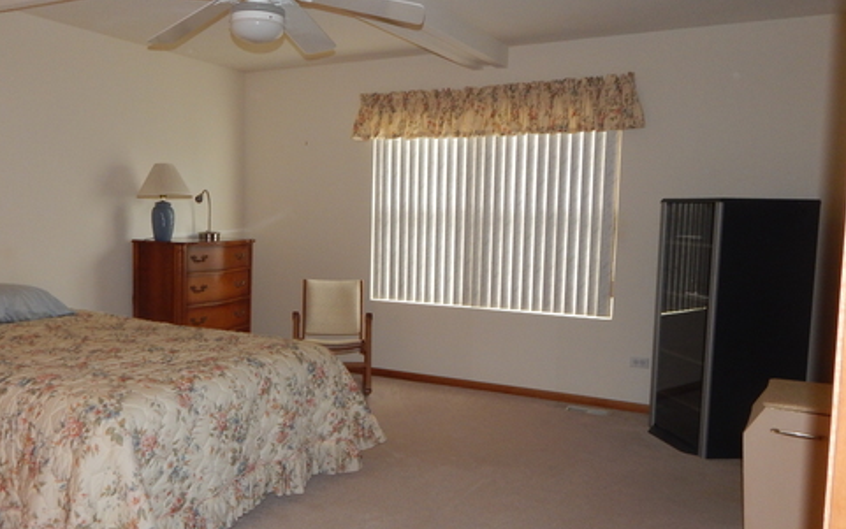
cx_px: 329
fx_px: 715
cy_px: 286
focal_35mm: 31
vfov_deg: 40.6
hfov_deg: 60.6
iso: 200
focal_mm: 4
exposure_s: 1/30
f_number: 3
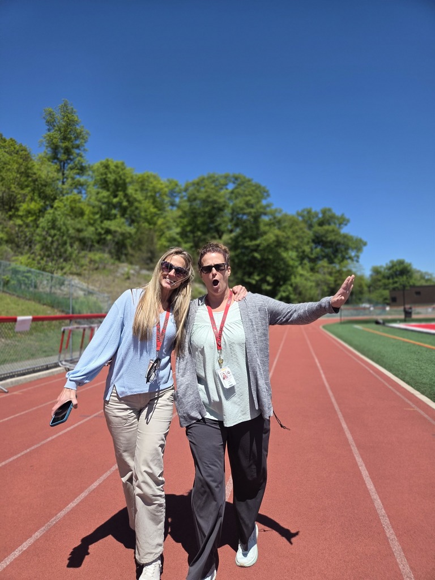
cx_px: 218
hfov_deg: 58.9
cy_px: 290
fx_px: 385
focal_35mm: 23
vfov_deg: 73.9
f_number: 1.8
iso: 80
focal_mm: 5.4
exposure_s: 1/5261
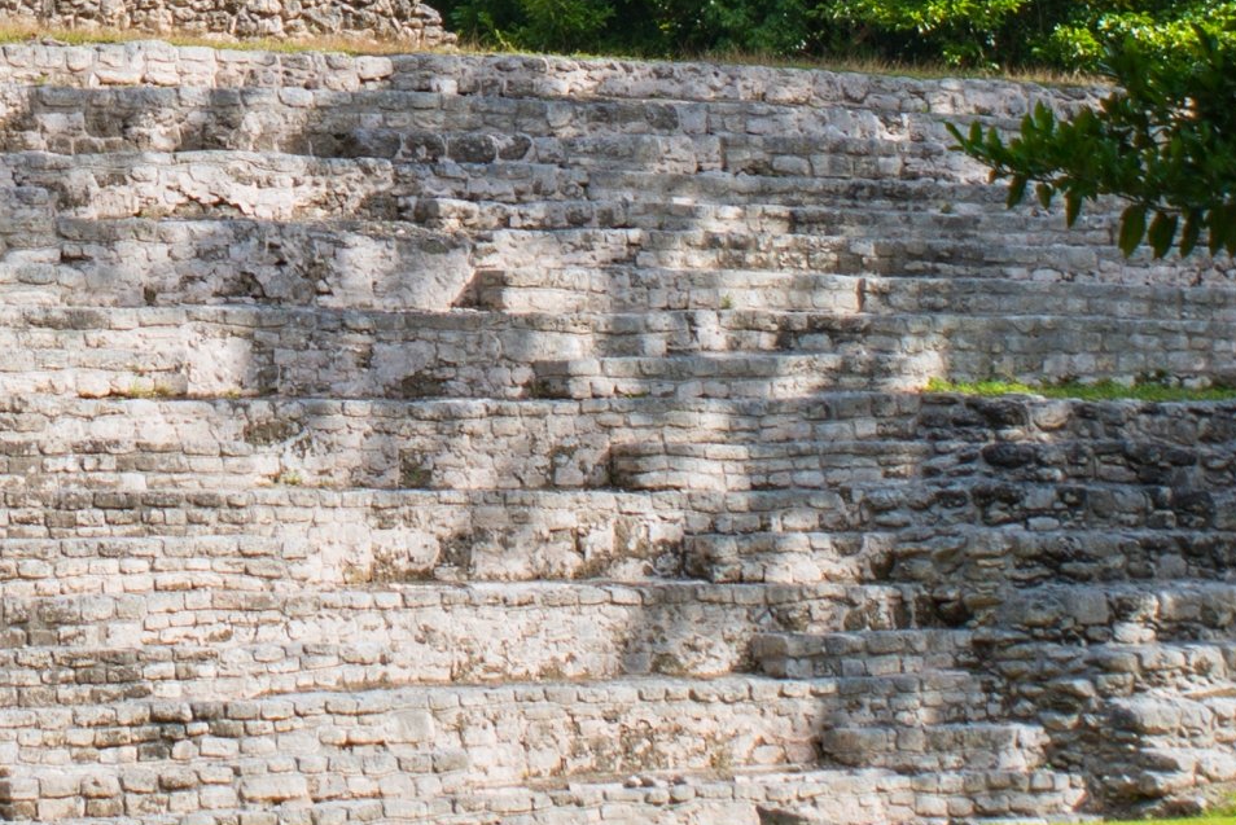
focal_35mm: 189
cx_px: -73
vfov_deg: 7.1
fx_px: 6492
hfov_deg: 10.8
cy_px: -624
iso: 100
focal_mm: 35
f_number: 2.8
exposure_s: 1/640
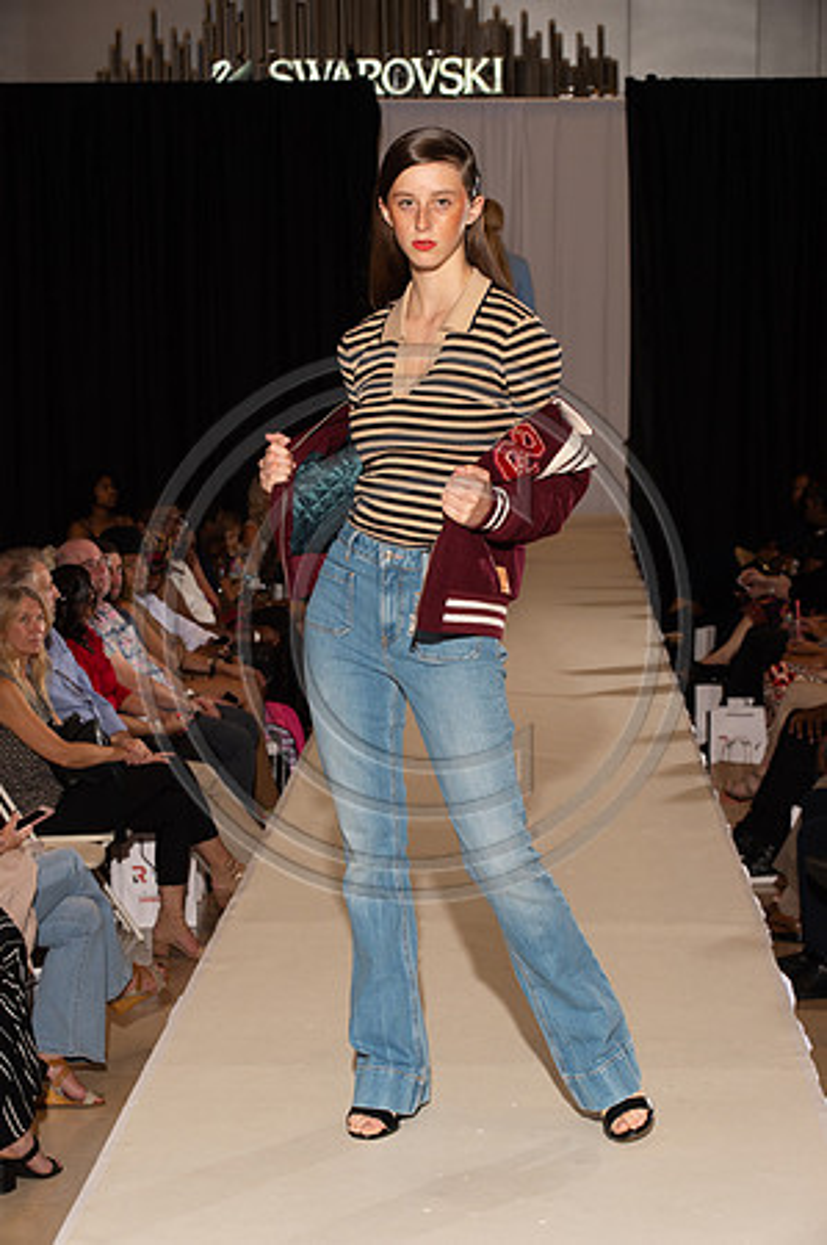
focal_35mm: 86
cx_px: 414
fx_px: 2970
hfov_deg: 15.9
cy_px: 622
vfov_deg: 23.7
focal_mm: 86
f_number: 9
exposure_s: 1/250
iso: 800
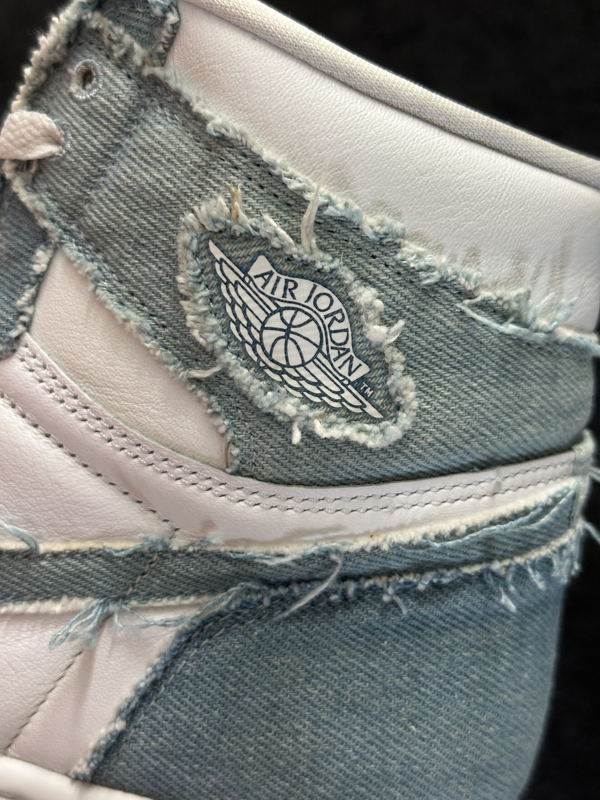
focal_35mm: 48
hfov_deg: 30.3
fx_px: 1109
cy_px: 400
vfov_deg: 39.7
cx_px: 300
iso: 200
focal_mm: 6.86
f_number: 1.78
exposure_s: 1/50
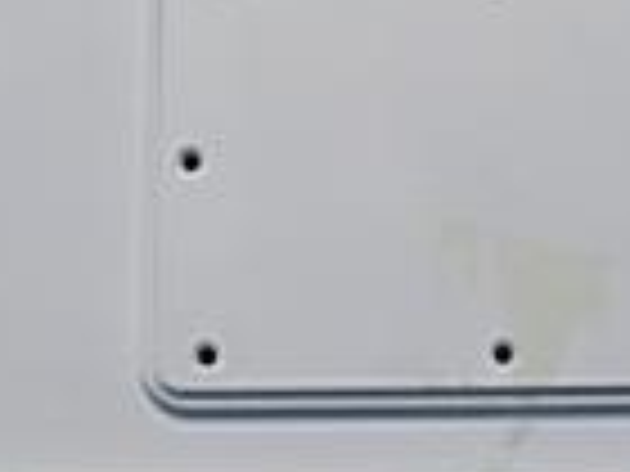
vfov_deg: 14.0
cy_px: 94
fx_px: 1911
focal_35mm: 105
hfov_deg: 18.6
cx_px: 477
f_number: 3.1
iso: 250
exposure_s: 1/30
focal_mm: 4
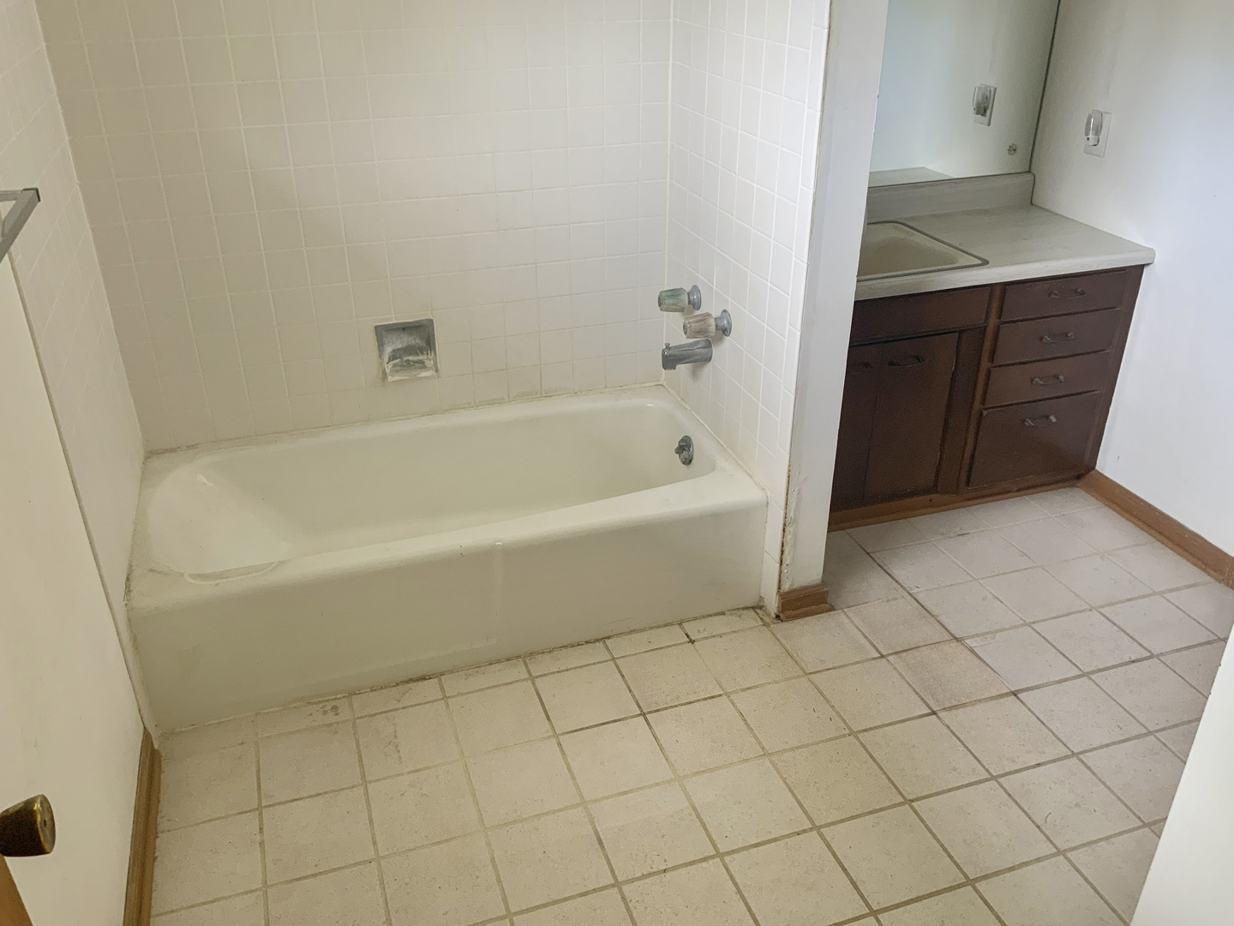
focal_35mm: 29
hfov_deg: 61.7
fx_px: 1034
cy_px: 463
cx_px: 617
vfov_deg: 48.2
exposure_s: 1/60
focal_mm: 3
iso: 64
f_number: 1.8
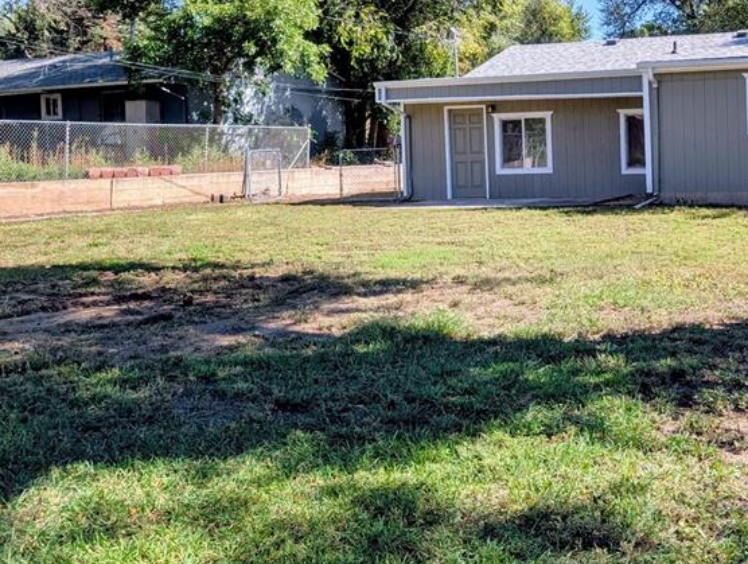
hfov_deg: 40.0
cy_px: 172
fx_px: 952
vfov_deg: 32.6
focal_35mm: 44
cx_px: 662
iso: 21
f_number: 1.68
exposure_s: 1/640
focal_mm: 6.9
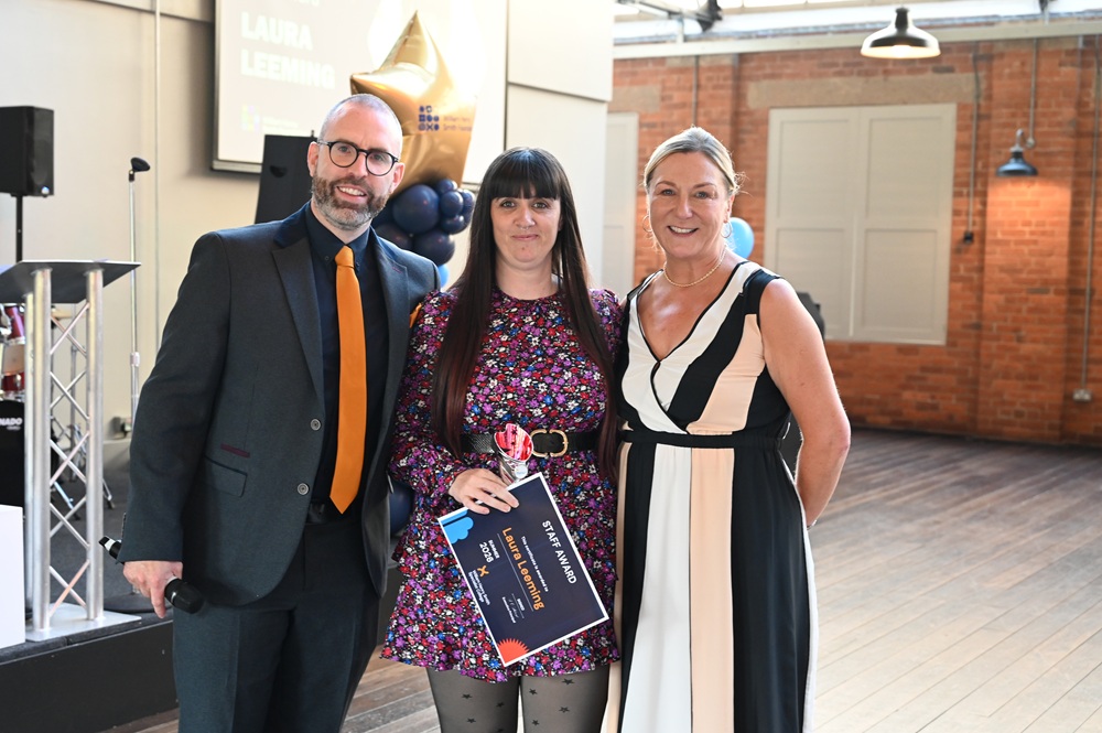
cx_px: 551
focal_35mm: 49
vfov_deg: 27.5
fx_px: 1499
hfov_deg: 40.4
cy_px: 366
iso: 2800
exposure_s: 1/125
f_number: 4
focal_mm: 49
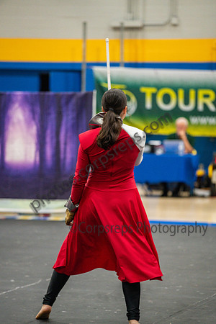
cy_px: 162
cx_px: 108
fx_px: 1530
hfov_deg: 8.1
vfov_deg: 12.1
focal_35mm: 170
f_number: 4
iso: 6400
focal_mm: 170
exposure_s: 1/500
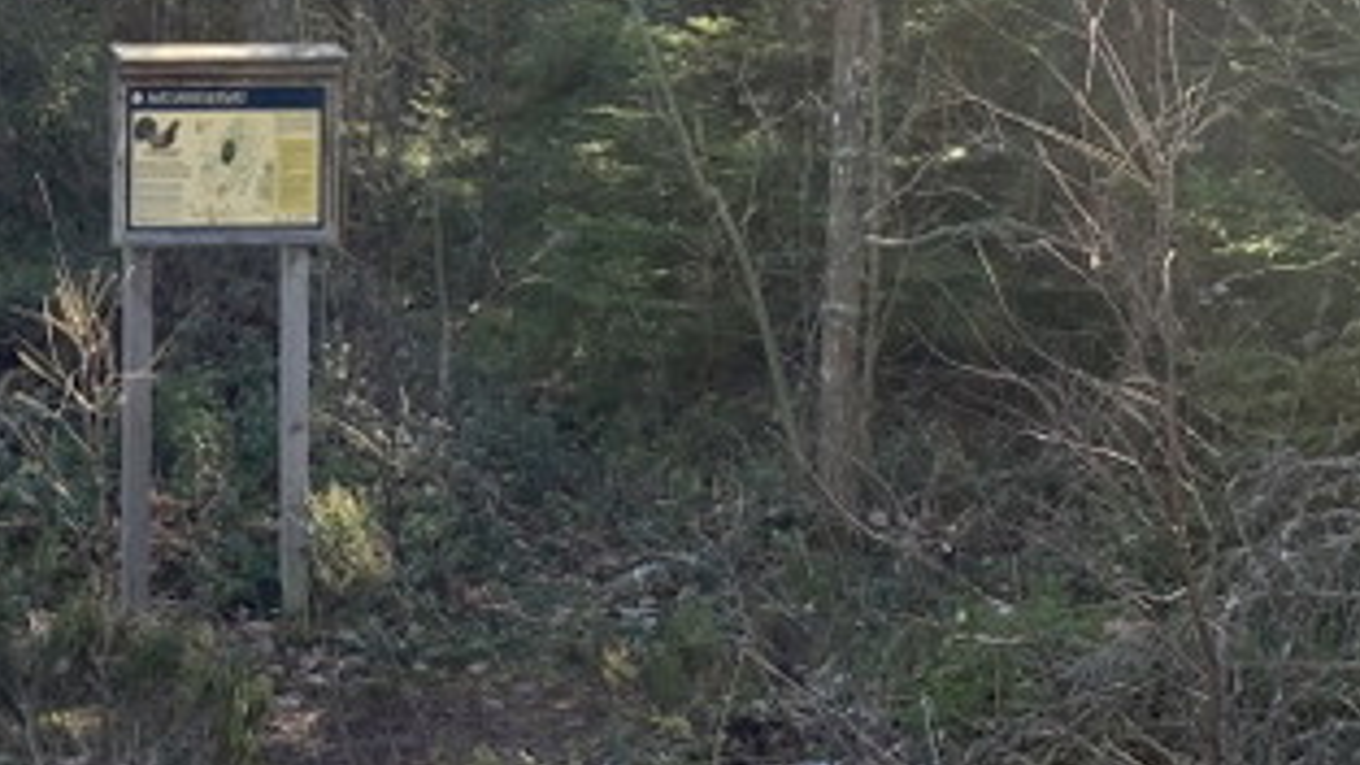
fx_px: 3137
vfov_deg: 13.8
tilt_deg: -5.5
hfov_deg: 23.1
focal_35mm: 87
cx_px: -122
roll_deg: +0.8
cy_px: 178
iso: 25
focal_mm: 4.25
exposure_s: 1/173
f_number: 1.8
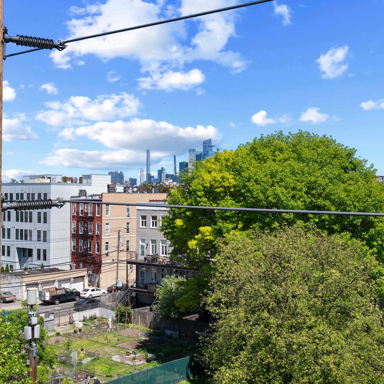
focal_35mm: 45
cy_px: 191
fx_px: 565
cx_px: 174
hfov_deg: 37.5
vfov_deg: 37.6
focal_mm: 35
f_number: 8
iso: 100
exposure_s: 1/60
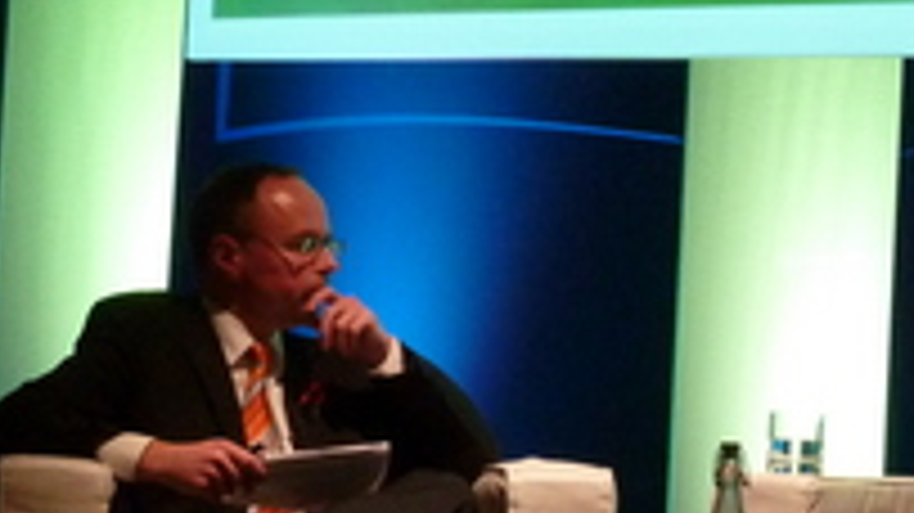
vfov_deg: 5.6
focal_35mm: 216
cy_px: 135
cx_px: 1252
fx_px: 5233
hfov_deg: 9.8
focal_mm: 11
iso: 400
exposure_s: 1/25
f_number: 4.1
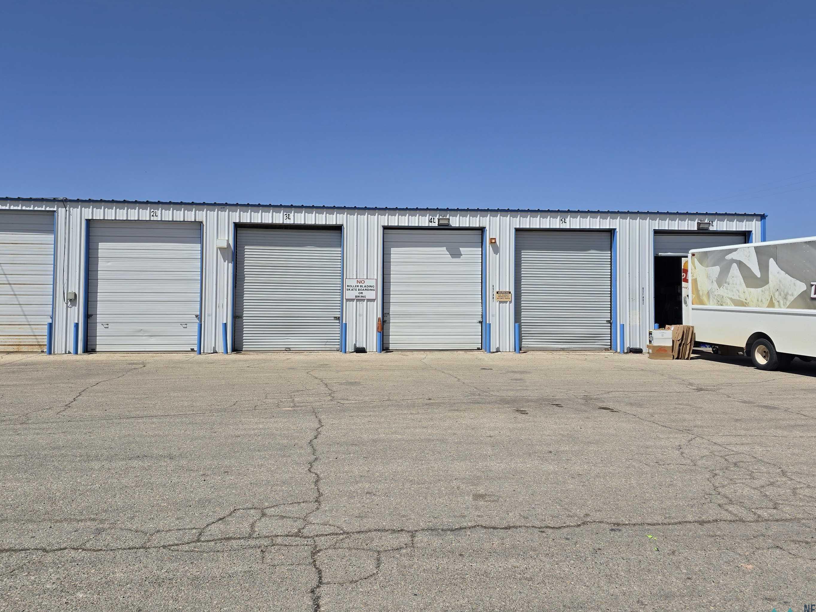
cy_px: 288
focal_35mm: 26
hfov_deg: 67.3
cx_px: 398
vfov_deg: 53.0
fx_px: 613
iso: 12
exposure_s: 1/1632
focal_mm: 6.3
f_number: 1.7
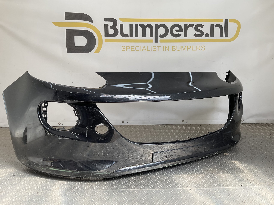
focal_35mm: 29
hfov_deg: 61.7
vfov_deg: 48.2
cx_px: 137
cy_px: 102
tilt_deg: -9.2
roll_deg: -0.3
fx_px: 230
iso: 16
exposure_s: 1/378
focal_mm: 3
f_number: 1.8
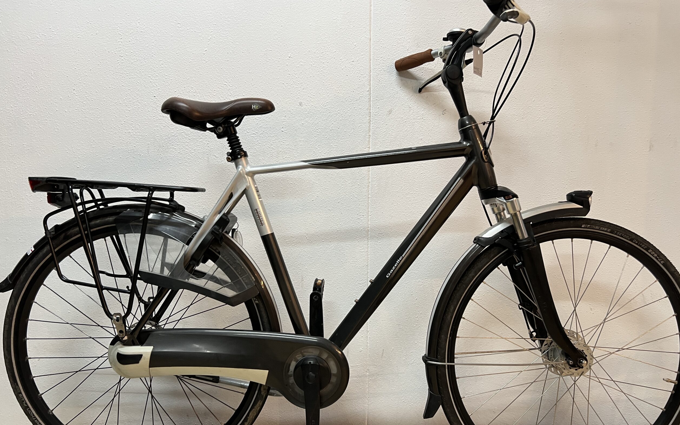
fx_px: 519
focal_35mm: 28
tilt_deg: -6.6
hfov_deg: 66.5
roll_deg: +0.1
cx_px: 342
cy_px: 240
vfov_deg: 44.4
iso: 125
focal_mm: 5.7
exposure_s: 1/50
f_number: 1.5
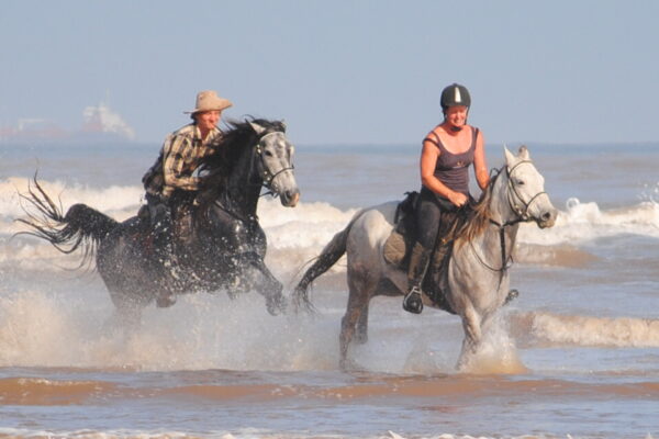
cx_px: 330
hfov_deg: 9.1
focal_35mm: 225
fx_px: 4118
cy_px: 220
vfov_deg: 6.1
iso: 160
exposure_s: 1/1000
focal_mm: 150
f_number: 5
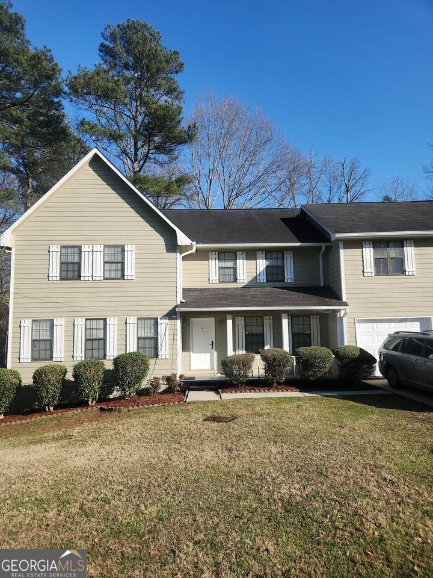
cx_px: 216
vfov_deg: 73.9
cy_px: 289
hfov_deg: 58.9
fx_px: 384
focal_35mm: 23
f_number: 1.8
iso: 20
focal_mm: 5.4
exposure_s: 1/1195
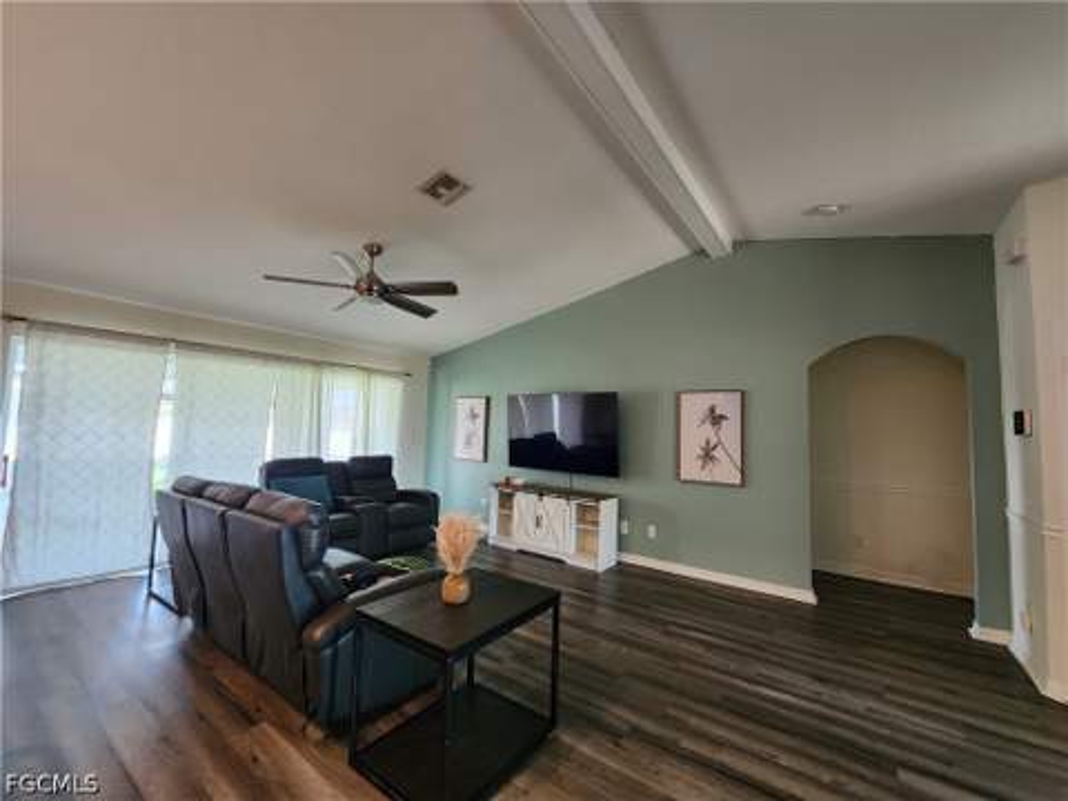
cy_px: 400
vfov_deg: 89.9
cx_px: 534
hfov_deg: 106.2
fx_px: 401
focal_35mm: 13
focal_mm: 2.2
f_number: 2.2
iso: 400
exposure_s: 1/60
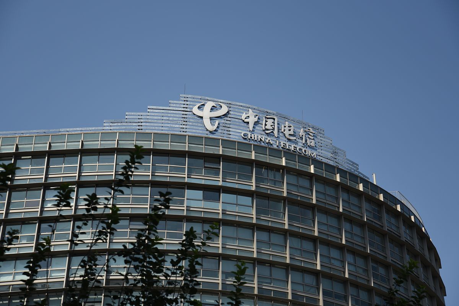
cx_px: 230
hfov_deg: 30.9
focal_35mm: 65
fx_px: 829
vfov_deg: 20.9
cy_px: 153
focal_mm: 65
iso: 100
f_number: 5
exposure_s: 1/1000
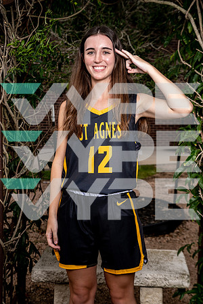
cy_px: 152
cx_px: 102
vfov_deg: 36.2
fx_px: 465
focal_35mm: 55
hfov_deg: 24.6
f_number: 5.6
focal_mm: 55
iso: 320
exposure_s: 1/250
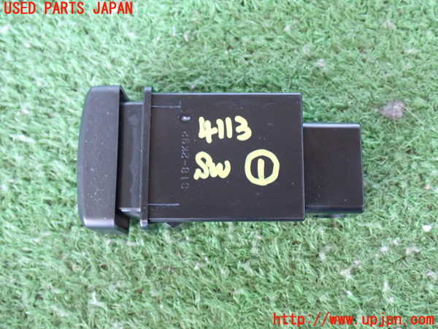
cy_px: 164
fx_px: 595
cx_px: 219
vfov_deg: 30.9
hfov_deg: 40.4
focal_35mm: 47
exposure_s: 1/25
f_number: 3.1
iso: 800
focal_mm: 8.4
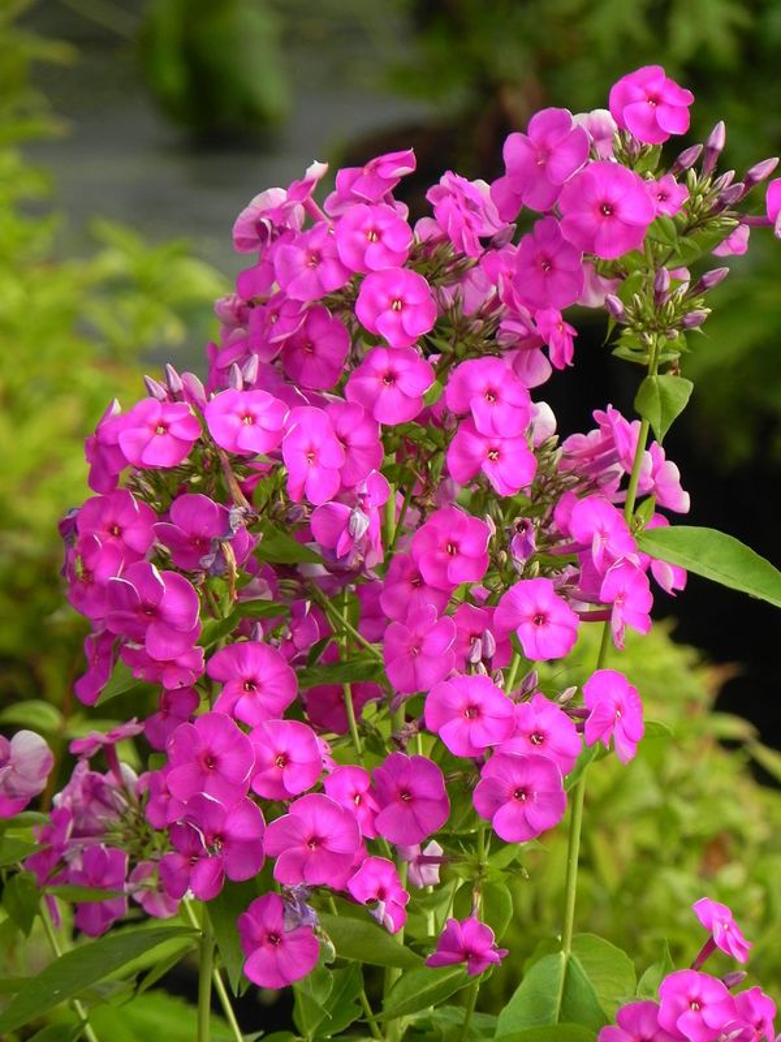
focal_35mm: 425
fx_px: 12785
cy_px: 521
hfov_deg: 3.5
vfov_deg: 4.7
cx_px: 390
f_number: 5
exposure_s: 1/200
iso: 160
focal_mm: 75.7
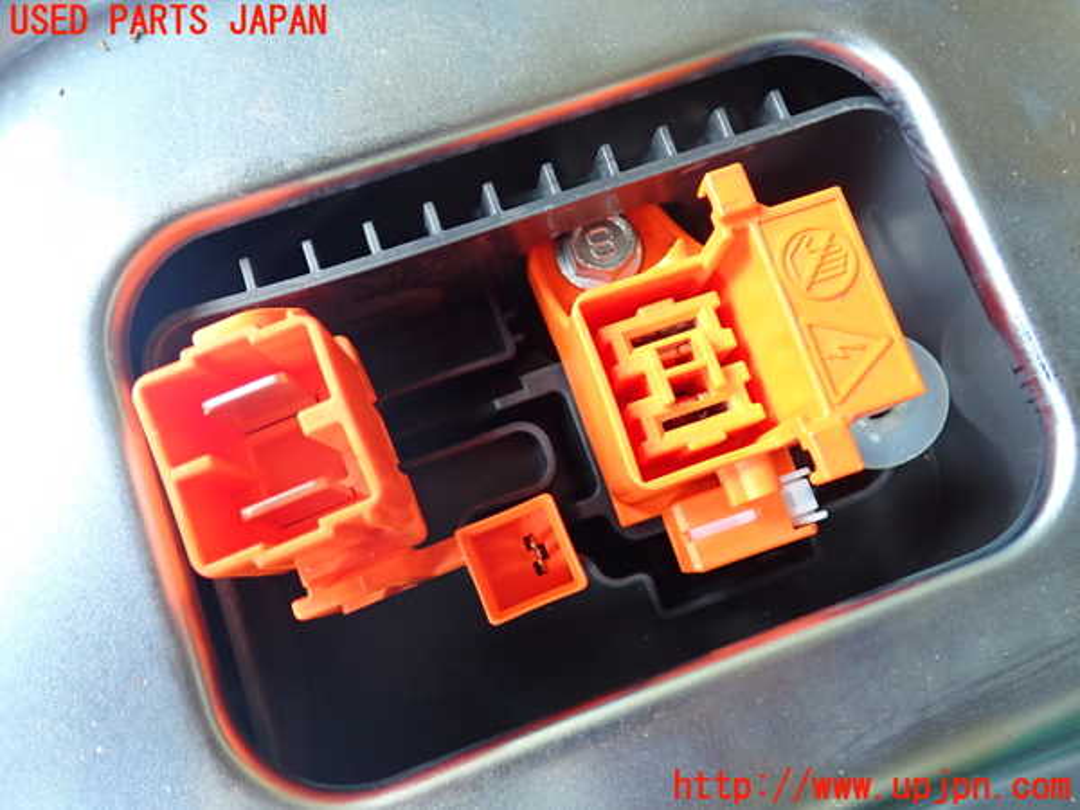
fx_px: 936
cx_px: 540
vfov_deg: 46.8
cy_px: 405
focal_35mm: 30
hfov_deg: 60.0
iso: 400
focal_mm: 5.4
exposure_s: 1/30
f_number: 2.3
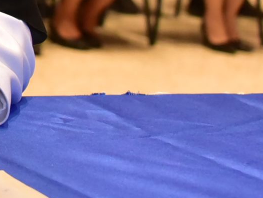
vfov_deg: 6.3
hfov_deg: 8.3
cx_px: -229
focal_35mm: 229
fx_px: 1740
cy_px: -181
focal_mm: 50
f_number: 5.6
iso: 4000
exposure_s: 1/160
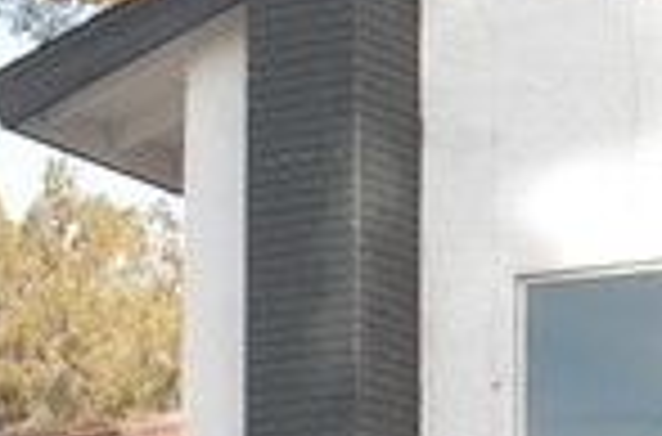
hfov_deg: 9.8
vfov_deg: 6.7
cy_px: 762
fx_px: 3666
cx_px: -480
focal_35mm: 200
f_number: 7.1
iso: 200
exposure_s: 1/200
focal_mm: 18
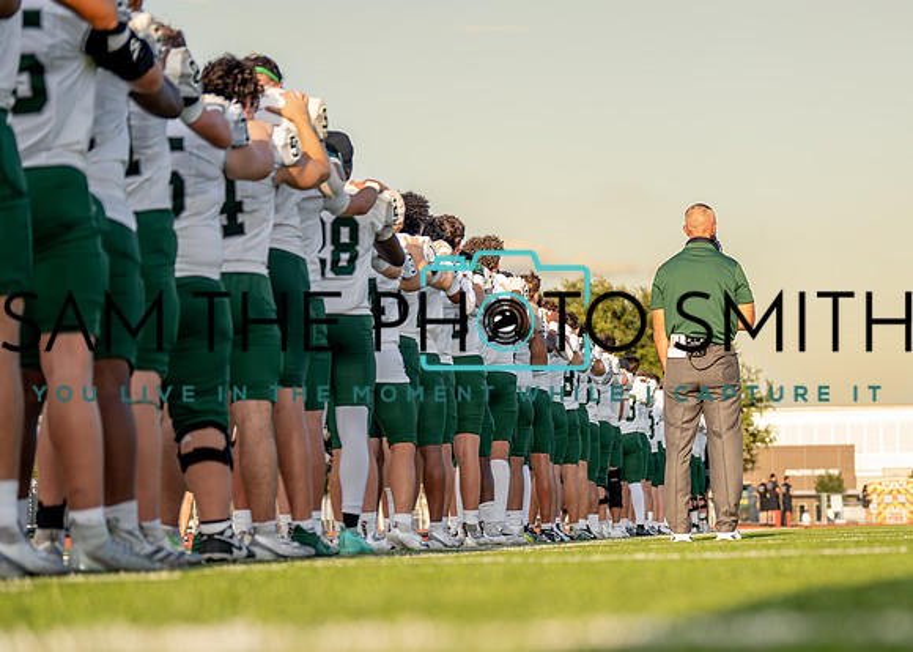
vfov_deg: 14.5
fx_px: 2554
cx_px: 644
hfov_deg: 20.2
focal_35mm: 99
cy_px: 417
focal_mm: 70
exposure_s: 1/2000
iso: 320
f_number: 2.8
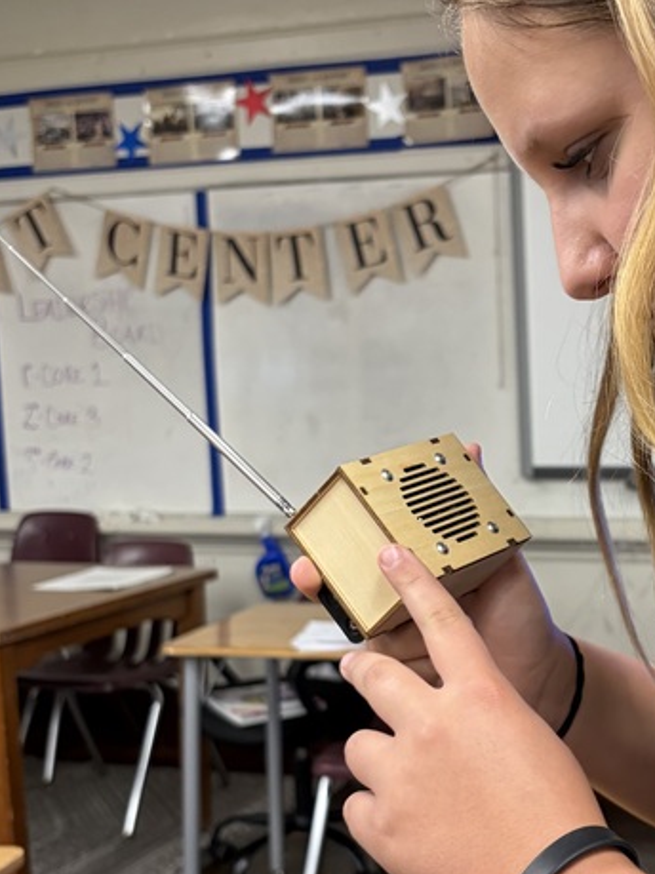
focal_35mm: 58
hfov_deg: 24.8
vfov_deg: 33.2
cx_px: 529
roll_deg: +1.5
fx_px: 1464
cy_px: 514
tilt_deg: -6.9
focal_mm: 5.96
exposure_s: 1/60
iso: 200
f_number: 1.6
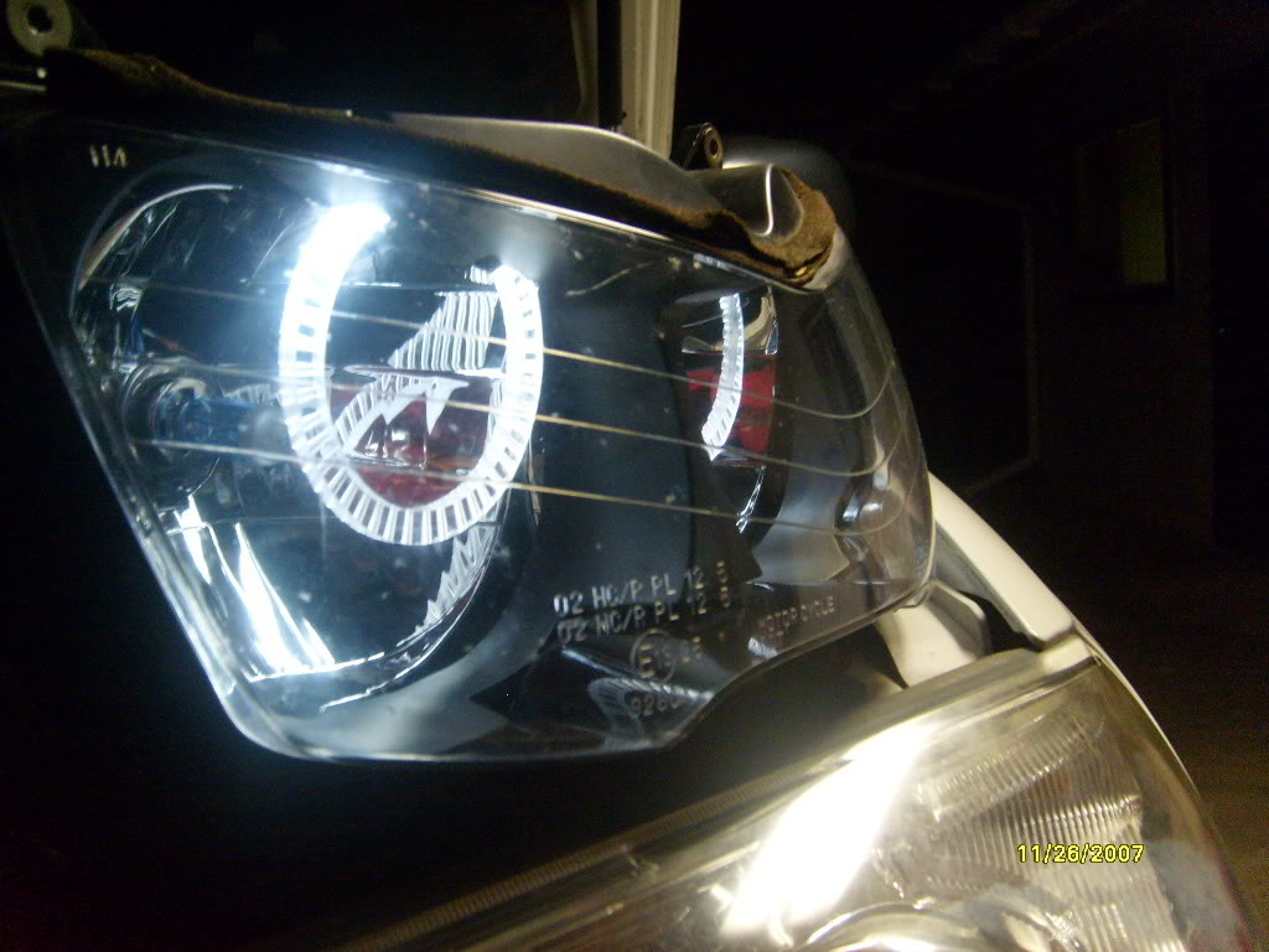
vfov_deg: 40.7
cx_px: 634
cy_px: 476
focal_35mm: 35
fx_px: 1283
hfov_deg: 52.6
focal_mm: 5.8
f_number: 2.8
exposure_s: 1/15
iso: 200
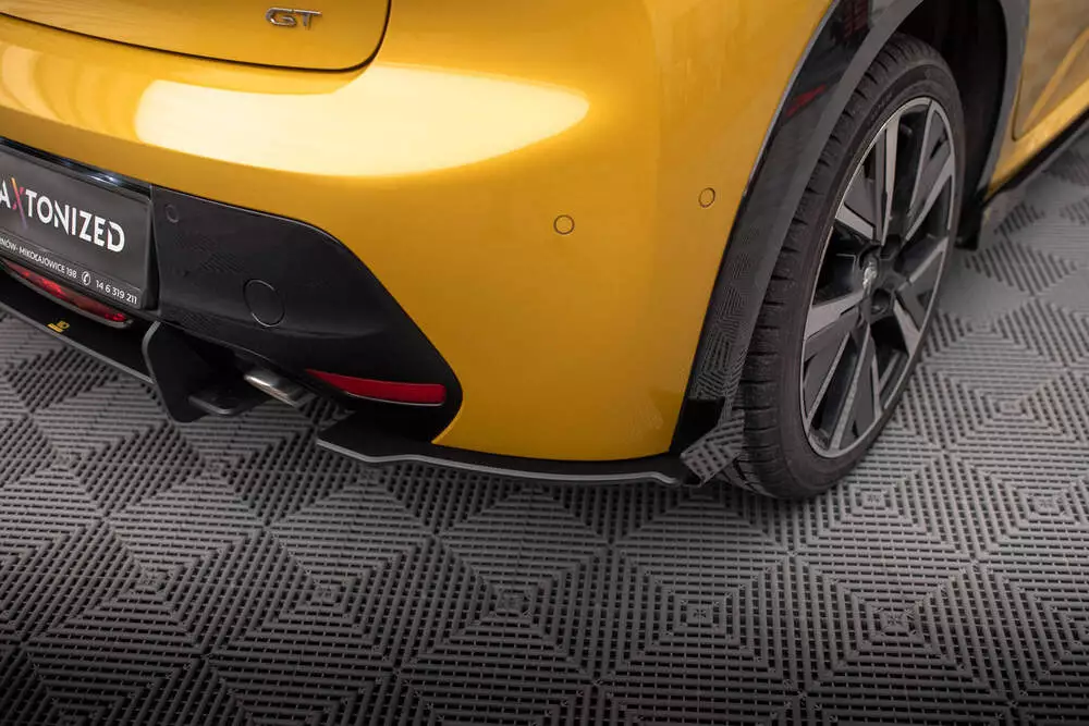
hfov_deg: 50.6
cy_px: 378
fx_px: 1150
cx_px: 581
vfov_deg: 35.0
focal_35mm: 38
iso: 1000
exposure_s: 1/125
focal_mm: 35
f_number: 2.5
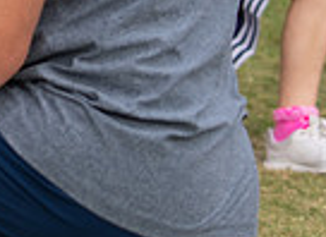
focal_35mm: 323
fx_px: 3010
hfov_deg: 6.0
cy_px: -251
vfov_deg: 4.4
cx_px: -412
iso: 100
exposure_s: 1/640
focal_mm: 70
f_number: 2.8
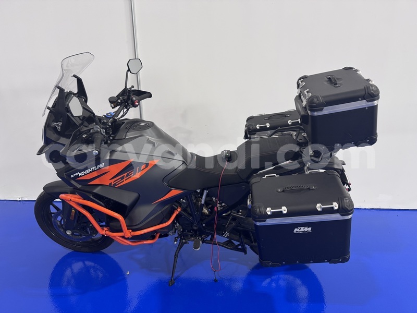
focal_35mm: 24
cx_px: 208
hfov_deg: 71.6
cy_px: 156
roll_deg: +1.2
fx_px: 289
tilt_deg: -16.5
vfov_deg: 56.8
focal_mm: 6.76
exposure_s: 1/60
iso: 200
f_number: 1.78
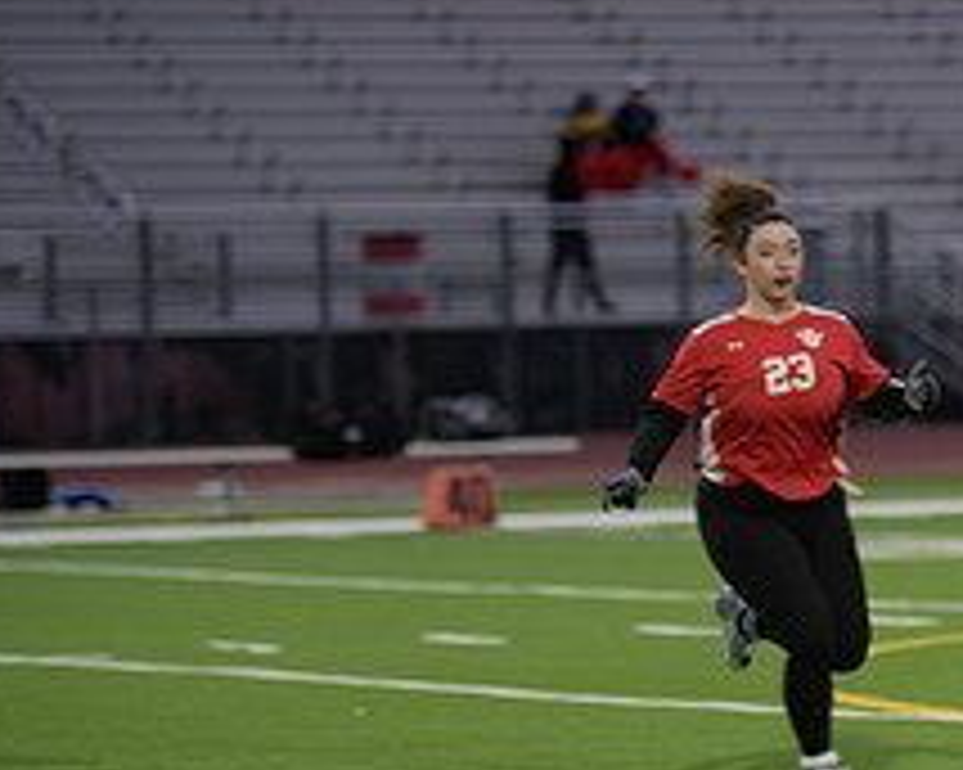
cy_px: 547
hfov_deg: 6.3
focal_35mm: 306
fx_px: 8717
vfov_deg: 5.1
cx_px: 1138
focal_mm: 120
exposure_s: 1/200
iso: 400
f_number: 2.8
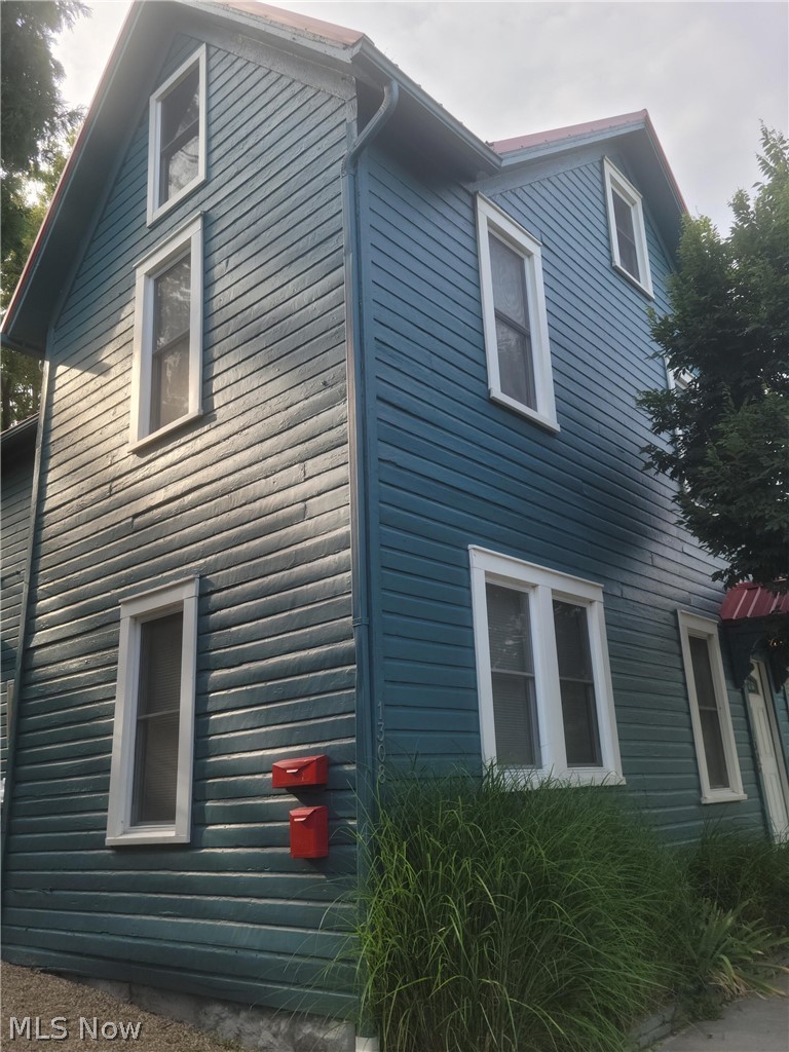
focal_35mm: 28
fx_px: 851
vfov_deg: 63.4
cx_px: 394
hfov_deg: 49.7
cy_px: 526
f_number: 2
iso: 25
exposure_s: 1/236
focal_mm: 5.9
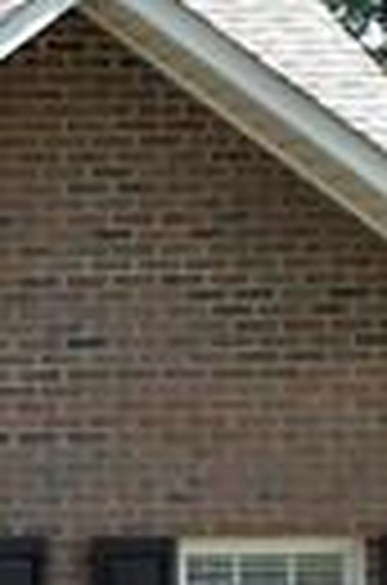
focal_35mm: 263
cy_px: 716
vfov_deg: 7.8
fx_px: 4263
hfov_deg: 4.5
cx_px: -1444
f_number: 3.6
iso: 80
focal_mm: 5.8
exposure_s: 1/400
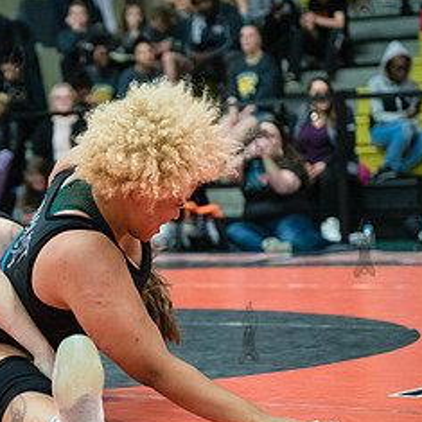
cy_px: 245
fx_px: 2027
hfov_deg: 11.8
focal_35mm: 147
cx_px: 16
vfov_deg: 11.9
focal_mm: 70
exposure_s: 1/320
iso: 4000
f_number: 2.8
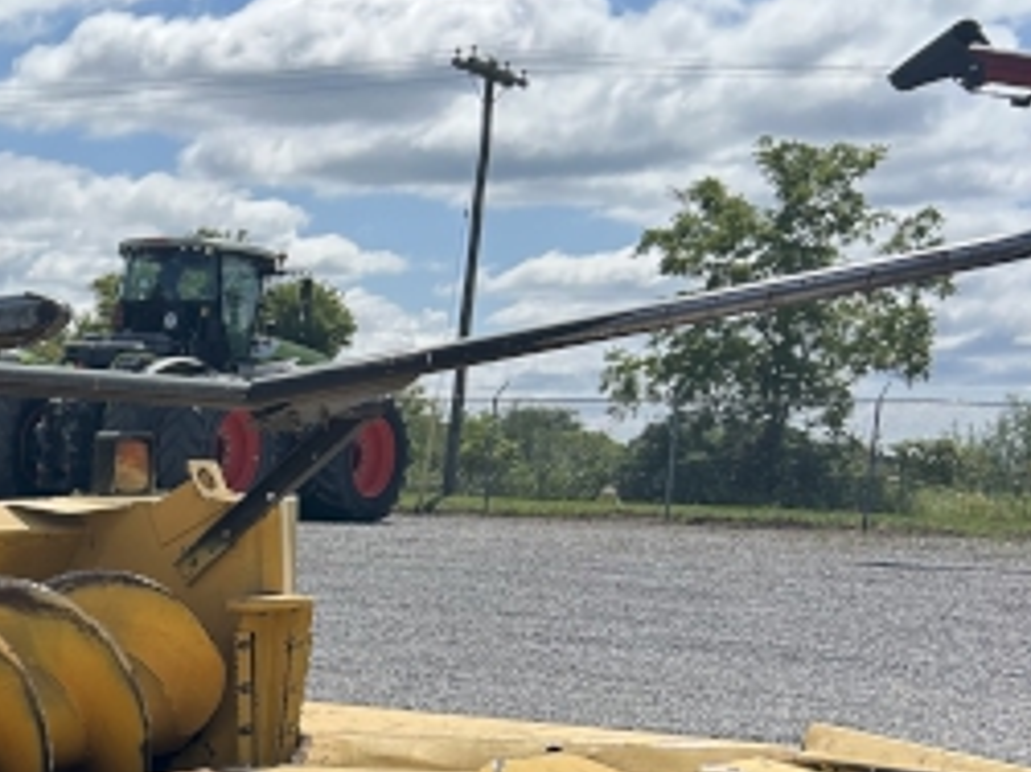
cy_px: 957
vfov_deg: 16.9
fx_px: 2471
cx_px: -288
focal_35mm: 83
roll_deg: -0.9
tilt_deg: -10.4
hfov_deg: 21.4
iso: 50
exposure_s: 1/4630
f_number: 1.5
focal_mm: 5.7
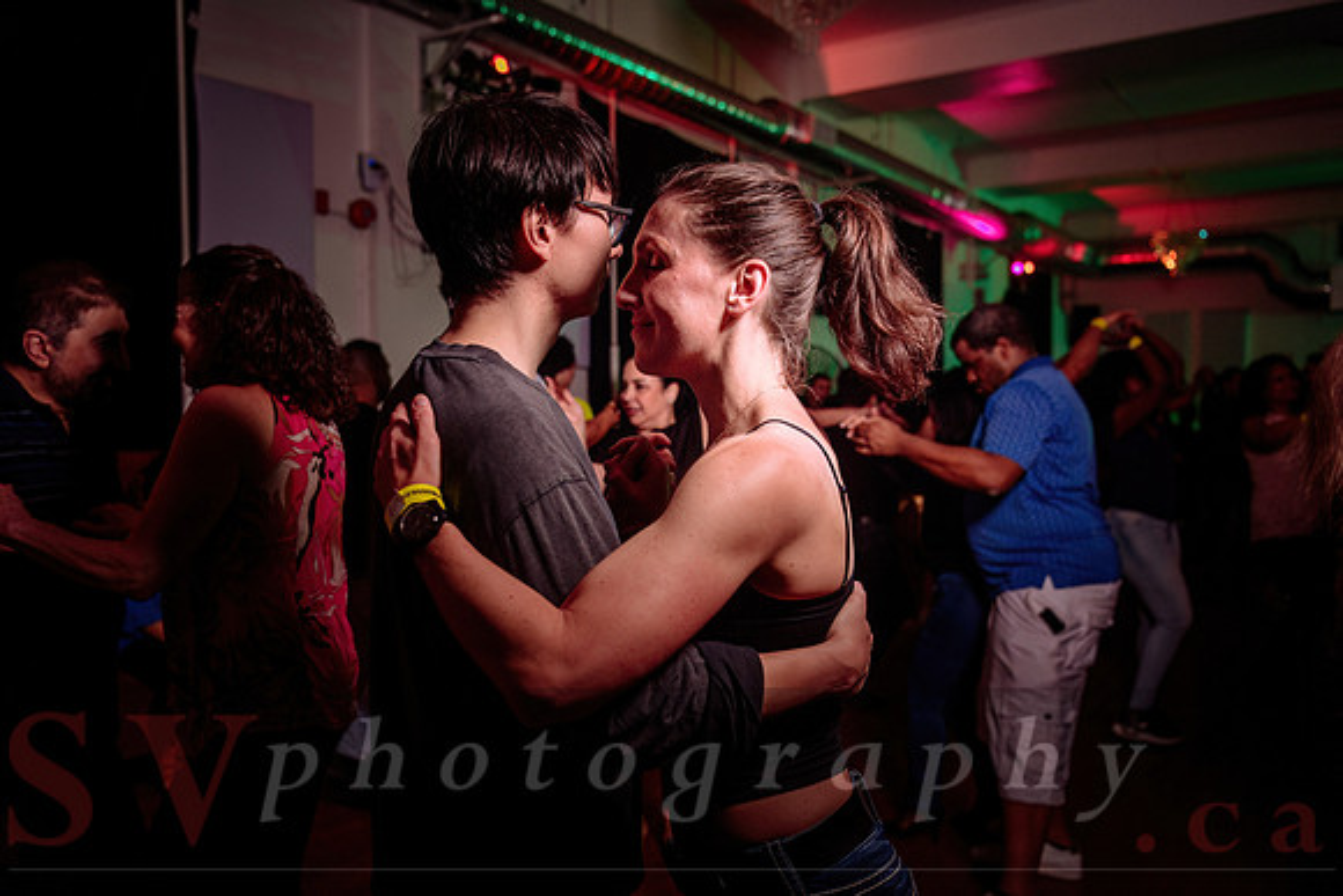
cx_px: 672
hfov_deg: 61.9
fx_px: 1119
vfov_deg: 43.6
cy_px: 448
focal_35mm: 30
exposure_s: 1/60
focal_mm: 30
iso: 800
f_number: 3.2
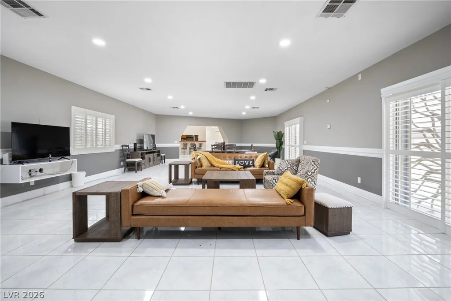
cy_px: 150
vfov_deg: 81.2
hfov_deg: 104.2
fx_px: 175
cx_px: 226
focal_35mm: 14
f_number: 9
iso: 100
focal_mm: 14
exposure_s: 1.7
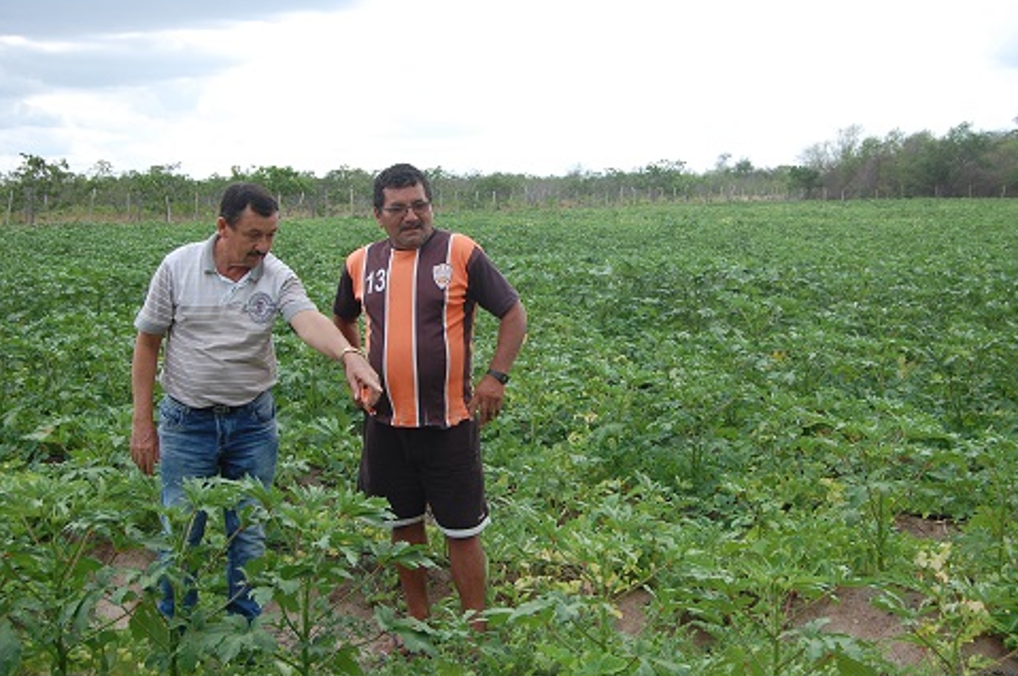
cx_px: 523
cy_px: 340
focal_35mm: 47
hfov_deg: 42.0
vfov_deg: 28.6
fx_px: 1327
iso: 200
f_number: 7.1
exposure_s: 1/200
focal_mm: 30
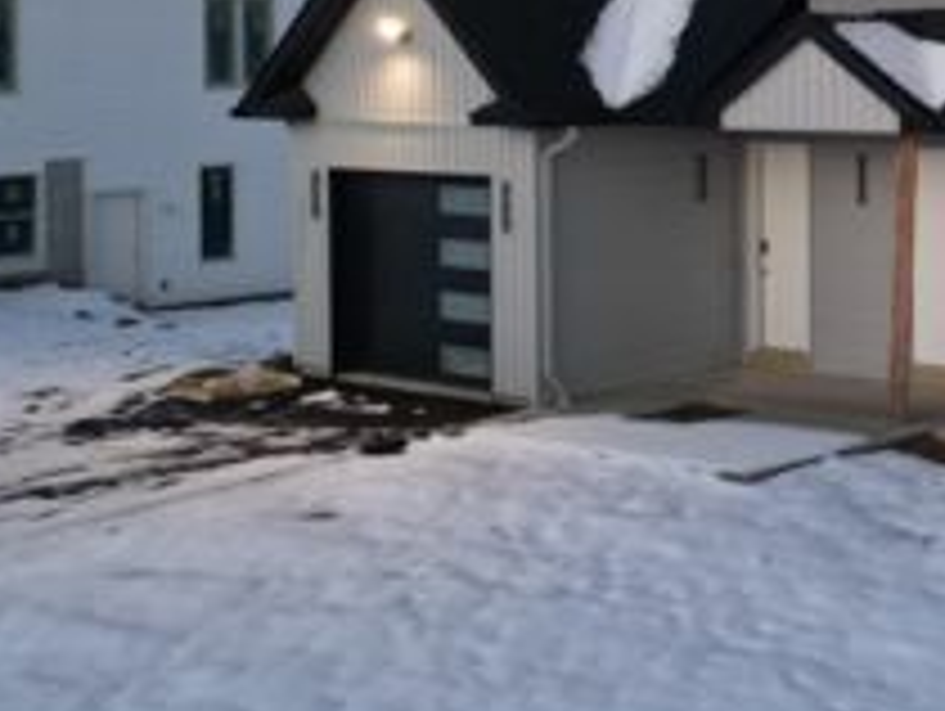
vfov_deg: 19.8
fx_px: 1995
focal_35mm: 73
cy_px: 54
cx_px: 1174
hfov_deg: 23.9
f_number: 1.7
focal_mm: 6.72
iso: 100
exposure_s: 1/40
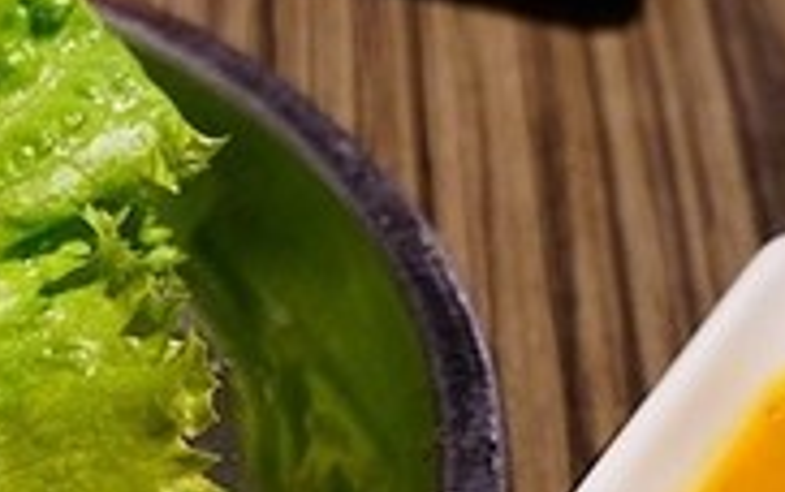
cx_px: 26
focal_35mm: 101
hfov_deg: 20.0
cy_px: 492
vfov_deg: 12.8
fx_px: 2162
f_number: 3.5
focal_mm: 20
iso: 640
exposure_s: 1/60
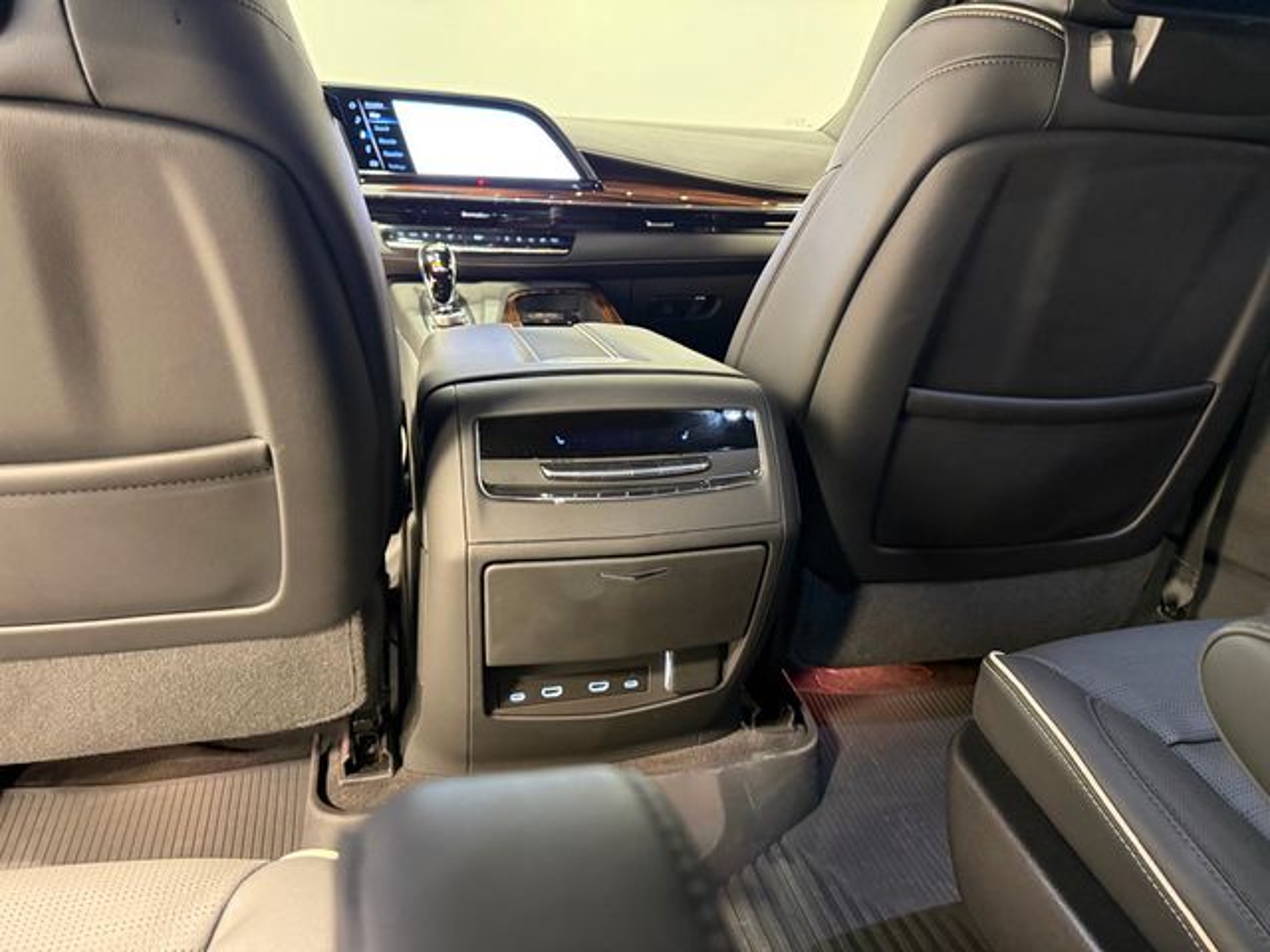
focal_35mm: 24
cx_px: 635
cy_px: 476
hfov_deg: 71.6
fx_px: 881
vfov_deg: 56.8
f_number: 1.78
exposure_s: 1/38
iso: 1000
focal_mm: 6.76
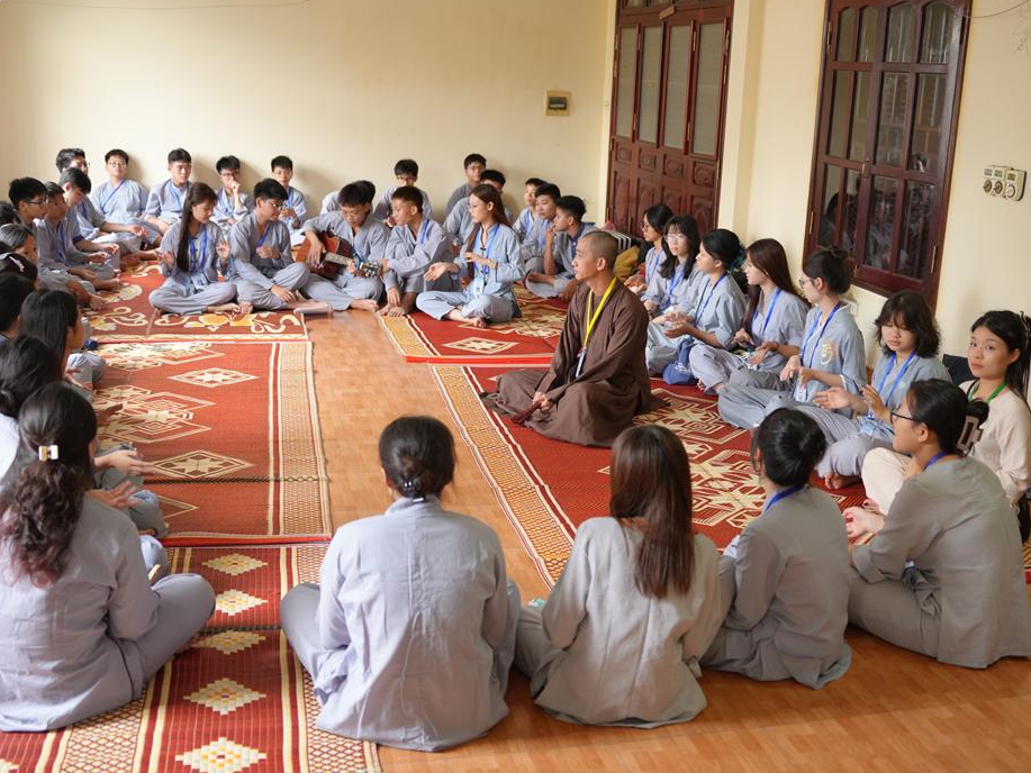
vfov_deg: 36.8
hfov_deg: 47.8
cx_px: 533
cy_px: 384
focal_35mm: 39
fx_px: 1162
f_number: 2.8
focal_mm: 31
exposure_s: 1/125
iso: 1250
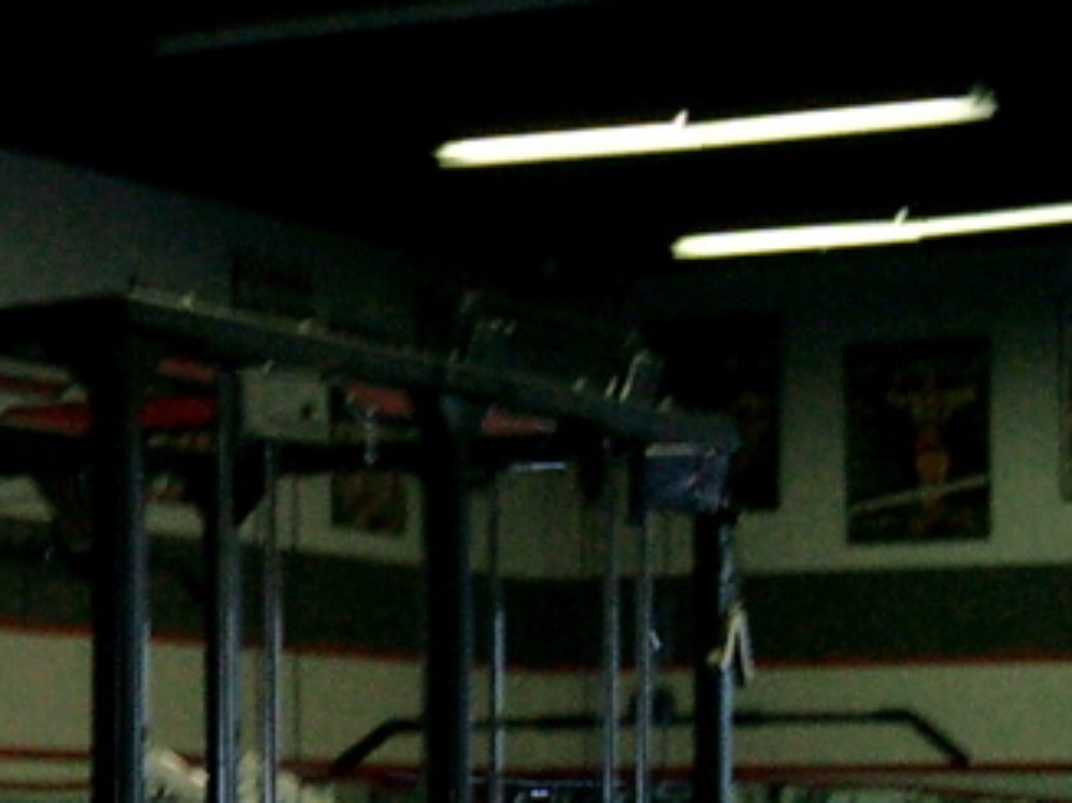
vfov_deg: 10.4
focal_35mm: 137
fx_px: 4241
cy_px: 1242
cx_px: -705
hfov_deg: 13.3
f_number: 4.2
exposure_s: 1/40
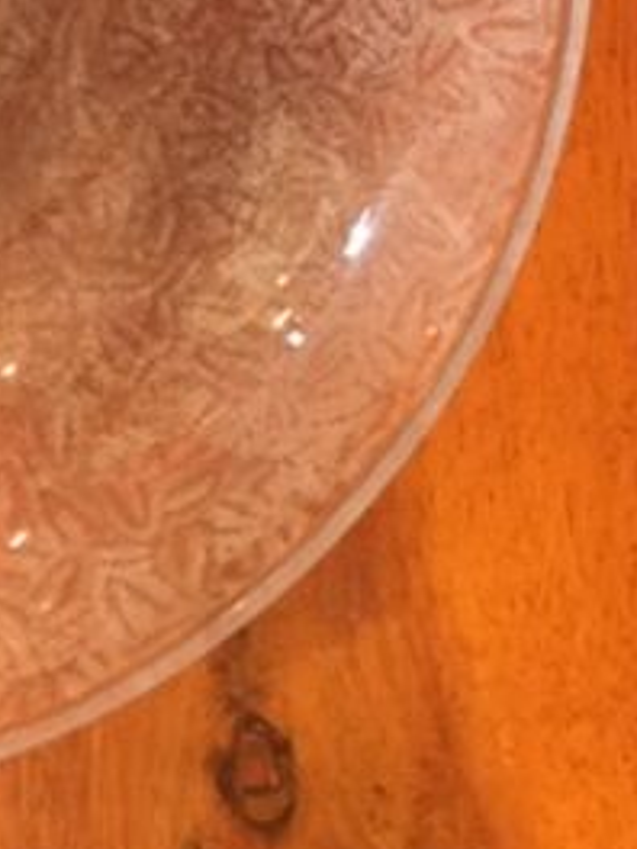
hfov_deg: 15.6
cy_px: -132
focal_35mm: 88
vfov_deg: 20.9
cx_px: -296
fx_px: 2159
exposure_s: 1/25
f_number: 2.2
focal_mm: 4.15
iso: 250
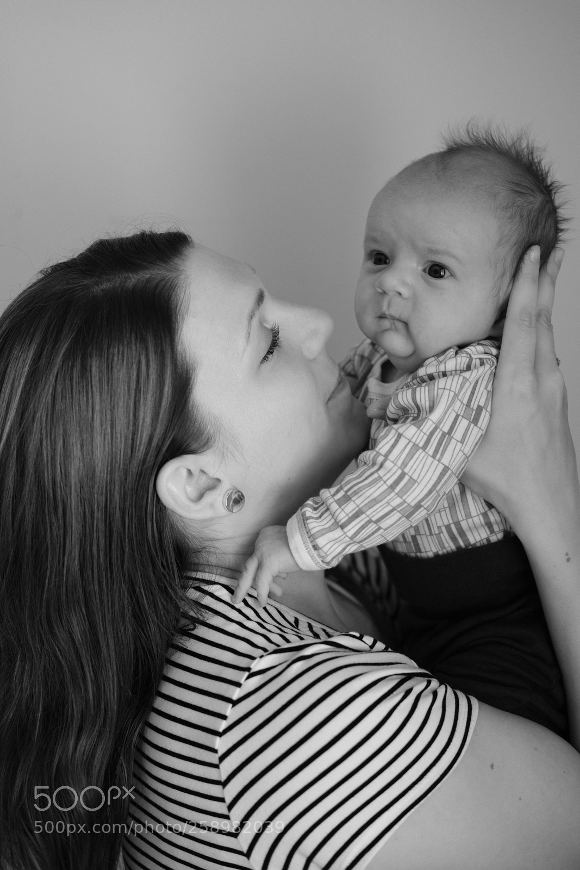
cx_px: 290
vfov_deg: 37.5
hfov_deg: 25.5
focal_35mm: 53
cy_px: 435
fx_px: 1280
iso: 200
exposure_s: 1/280
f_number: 2
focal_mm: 35
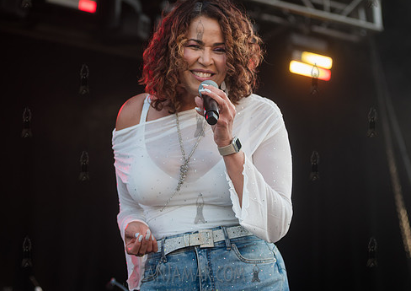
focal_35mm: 106
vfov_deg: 13.4
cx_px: 203
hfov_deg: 18.9
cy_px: 109
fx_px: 1233
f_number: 4
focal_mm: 80
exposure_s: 1/500
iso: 320
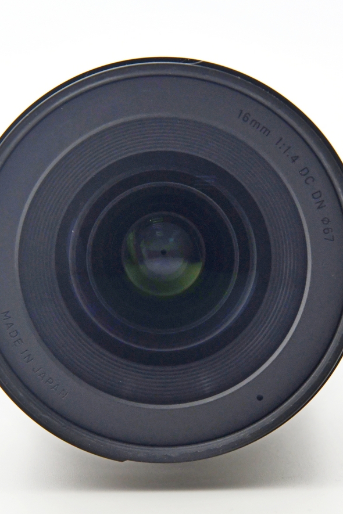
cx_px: 162
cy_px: 247
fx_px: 2615
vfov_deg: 11.2
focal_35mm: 183
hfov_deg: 7.5
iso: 1250
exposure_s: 1/125
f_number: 8
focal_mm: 72
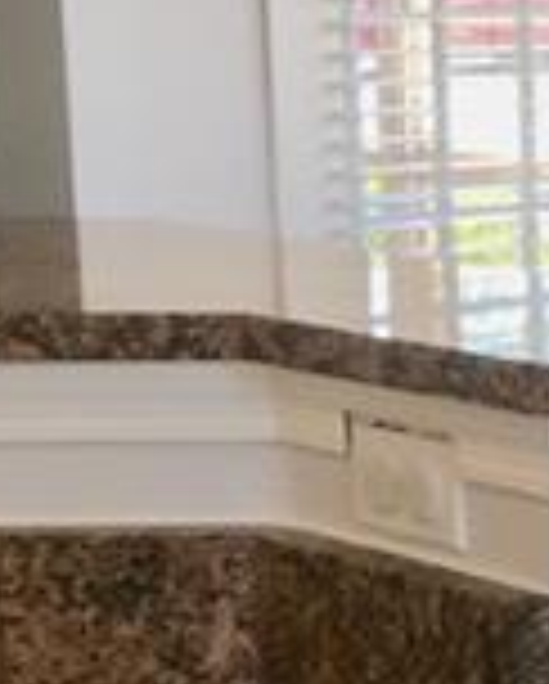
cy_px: 482
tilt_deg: -9.5
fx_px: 2899
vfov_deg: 13.4
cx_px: 1089
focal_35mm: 143
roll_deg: -0.6
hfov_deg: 10.0
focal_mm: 4.15
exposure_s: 1/60
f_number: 2.2
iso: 25
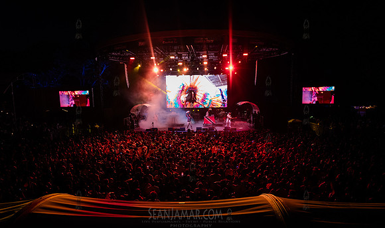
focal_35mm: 25
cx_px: 192
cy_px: 128
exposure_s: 1/500
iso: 4000
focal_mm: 24
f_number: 4
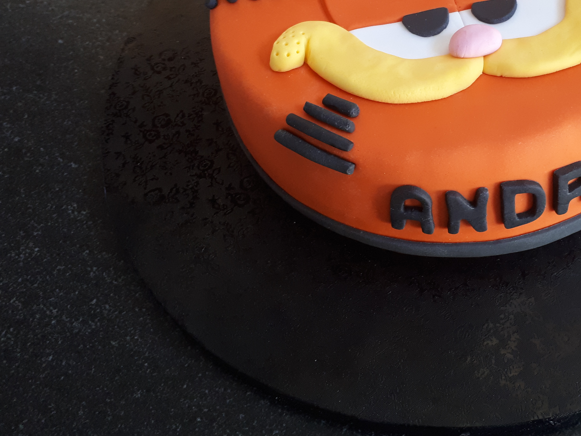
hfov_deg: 41.4
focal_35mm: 44
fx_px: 739
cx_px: 449
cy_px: 102
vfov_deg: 32.2
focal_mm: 3.6
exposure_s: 1/17
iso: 160
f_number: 1.9
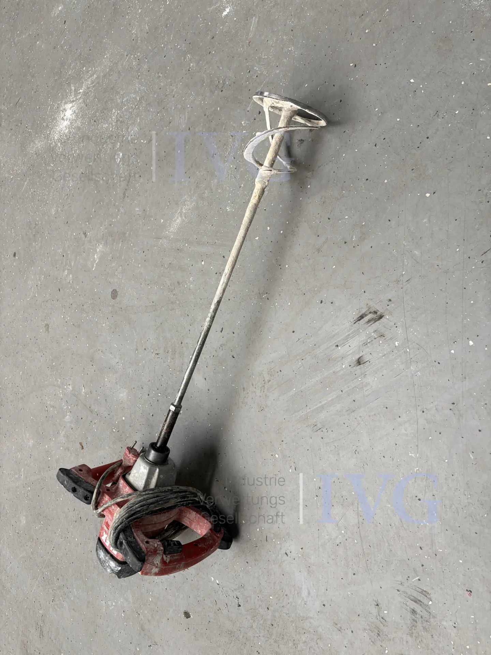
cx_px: 246
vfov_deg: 67.3
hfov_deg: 53.1
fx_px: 492
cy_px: 328
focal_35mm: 26
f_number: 1.6
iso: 40
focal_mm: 5.96
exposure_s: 1/164
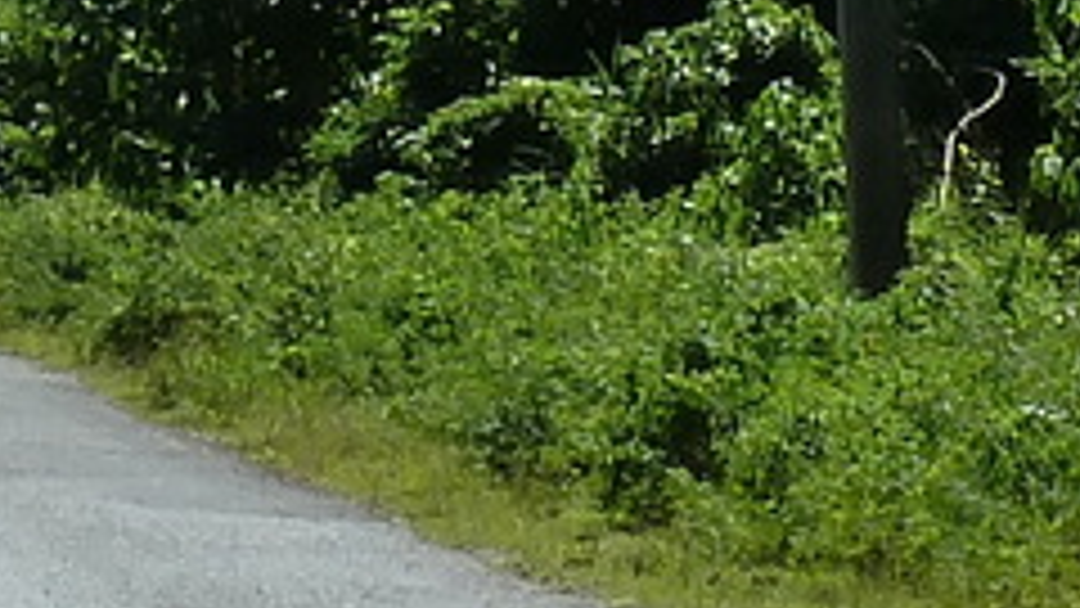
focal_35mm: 349
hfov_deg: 6.2
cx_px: -176
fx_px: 9994
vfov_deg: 3.4
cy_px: -1117
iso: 125
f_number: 5
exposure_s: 1/500
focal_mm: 7.9
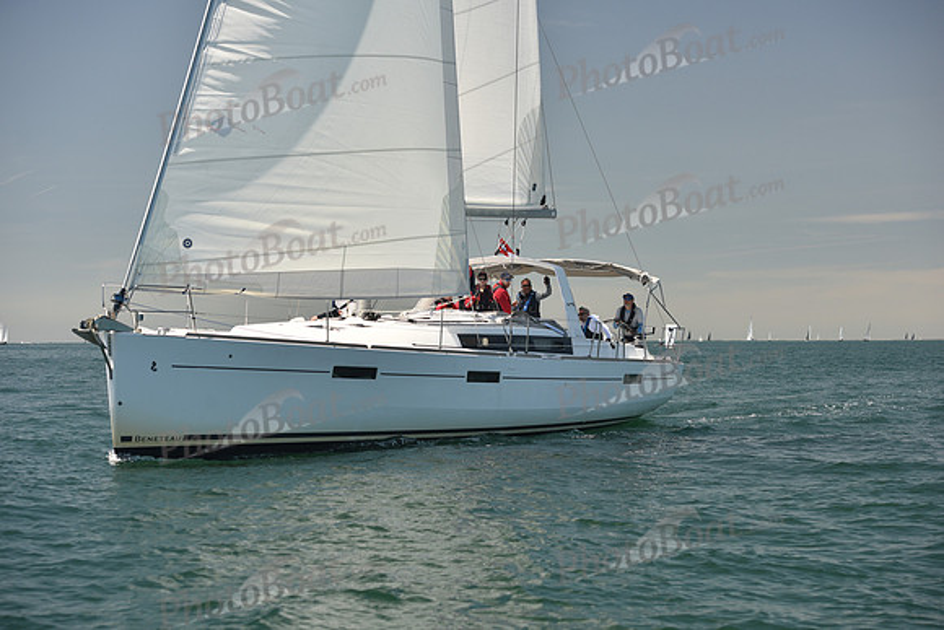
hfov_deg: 28.8
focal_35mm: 70
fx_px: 1836
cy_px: 315
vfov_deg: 19.5
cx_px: 472
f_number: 5
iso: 250
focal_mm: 70
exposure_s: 1/800
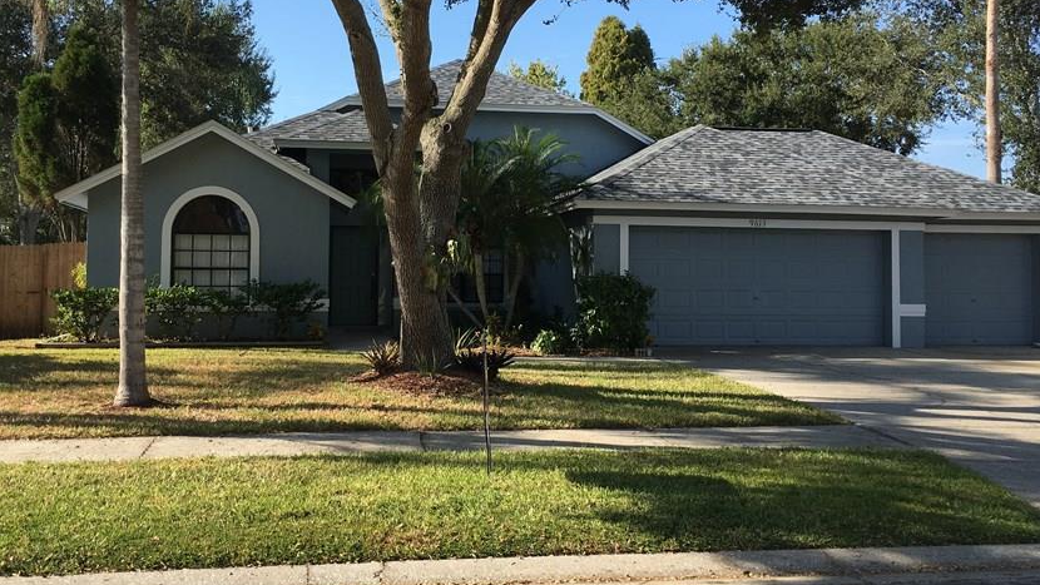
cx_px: 500
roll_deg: -0.8
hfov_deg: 51.6
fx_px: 1076
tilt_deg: +3.7
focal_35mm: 39
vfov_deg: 30.4
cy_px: 236
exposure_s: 1/810
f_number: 2.2
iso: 25
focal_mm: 4.15
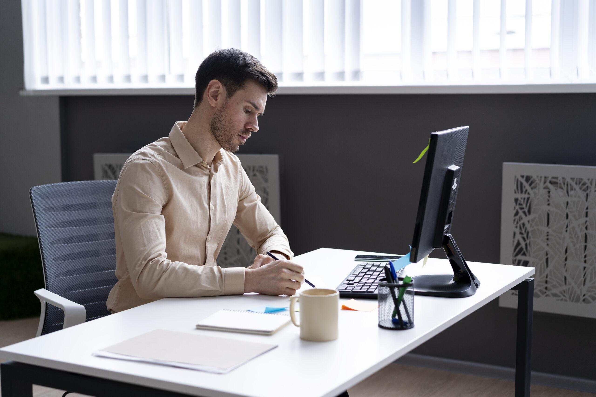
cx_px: 298
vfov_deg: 24.6
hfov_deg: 36.2
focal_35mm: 55
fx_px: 911
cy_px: 198
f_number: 2.8
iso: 200
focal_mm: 55
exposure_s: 1/160
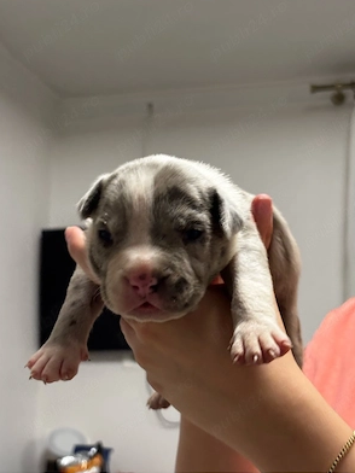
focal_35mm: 53
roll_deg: -2.7
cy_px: 233
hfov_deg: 27.5
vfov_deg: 36.2
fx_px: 725
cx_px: 179
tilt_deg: +13.2
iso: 160
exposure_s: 1/55
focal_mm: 5.96
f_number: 1.6
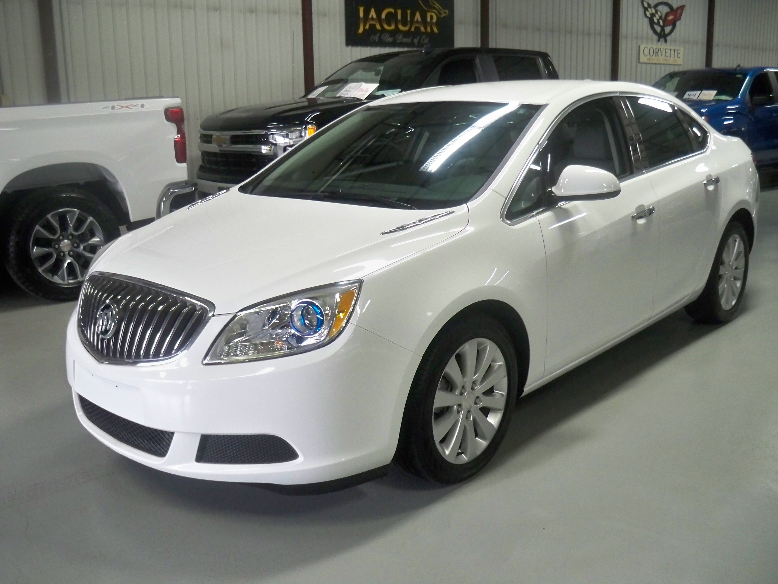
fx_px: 787
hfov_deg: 52.6
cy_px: 292
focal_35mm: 35
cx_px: 389
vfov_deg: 40.7
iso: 400
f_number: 3.1
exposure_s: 1/60
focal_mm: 6.3
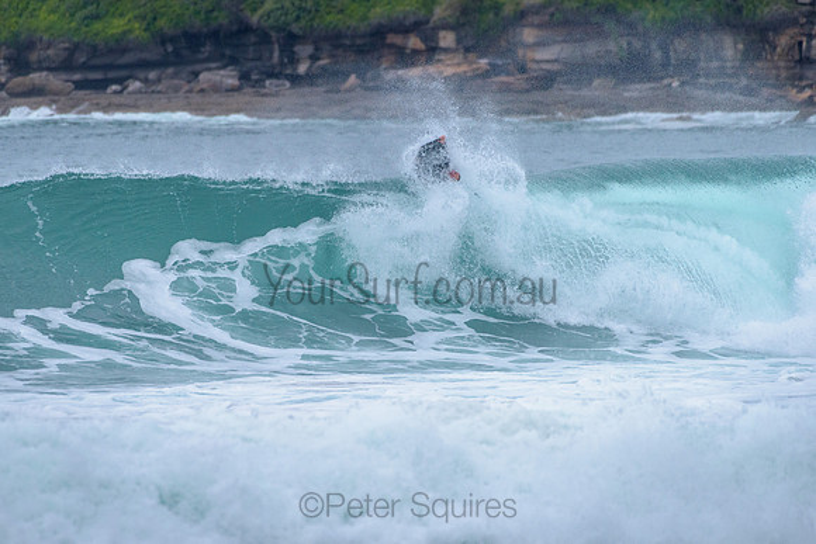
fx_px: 13899
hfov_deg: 3.4
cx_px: 319
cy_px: 269
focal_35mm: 613
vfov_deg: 2.2
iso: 560
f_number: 5.6
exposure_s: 1/2000
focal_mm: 500
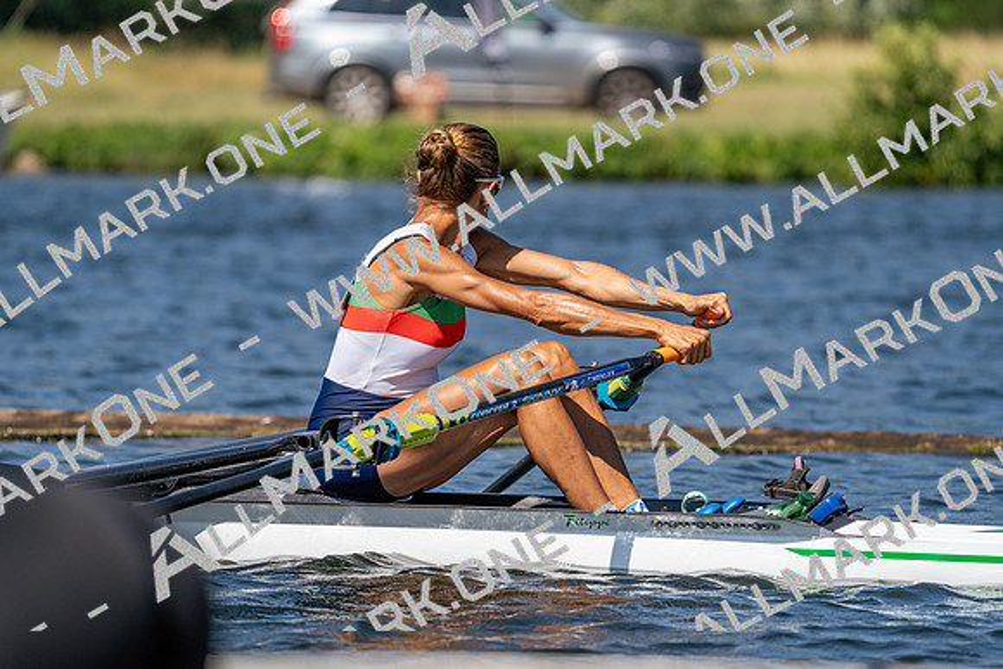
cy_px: 334
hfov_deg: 6.0
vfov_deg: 4.0
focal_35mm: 341
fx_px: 9502
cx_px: 502
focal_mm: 341
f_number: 6.3
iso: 200
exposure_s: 1/2000
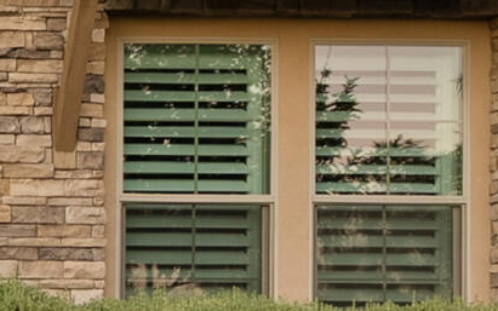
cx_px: -550
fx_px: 1615
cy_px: 300
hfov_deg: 14.2
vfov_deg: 10.9
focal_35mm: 119
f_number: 8
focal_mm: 16
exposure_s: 1.6
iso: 100
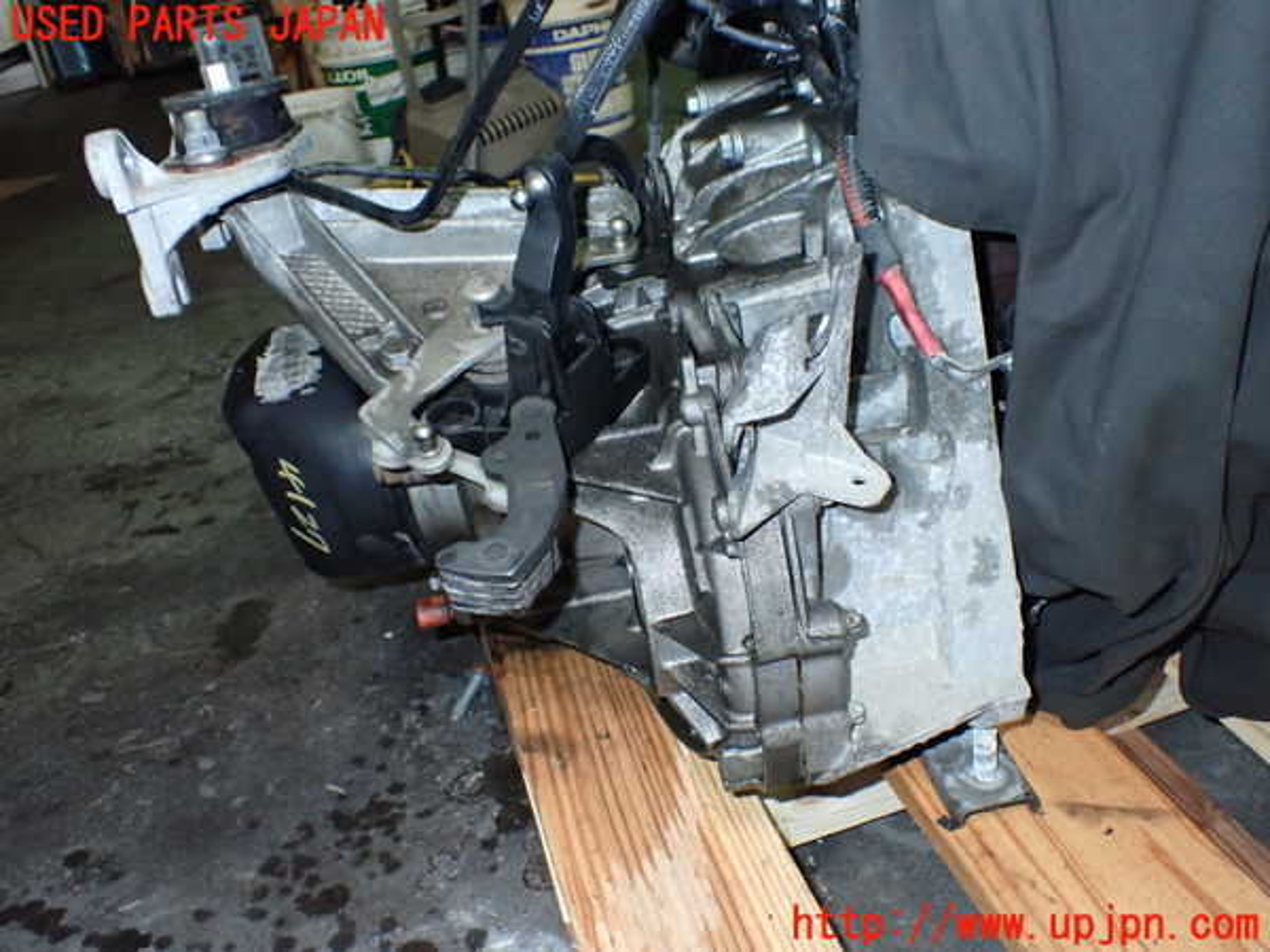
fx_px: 1101
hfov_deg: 60.0
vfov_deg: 46.8
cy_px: 476
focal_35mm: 30
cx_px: 635
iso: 800
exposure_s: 1/30
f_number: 6.3
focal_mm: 5.4
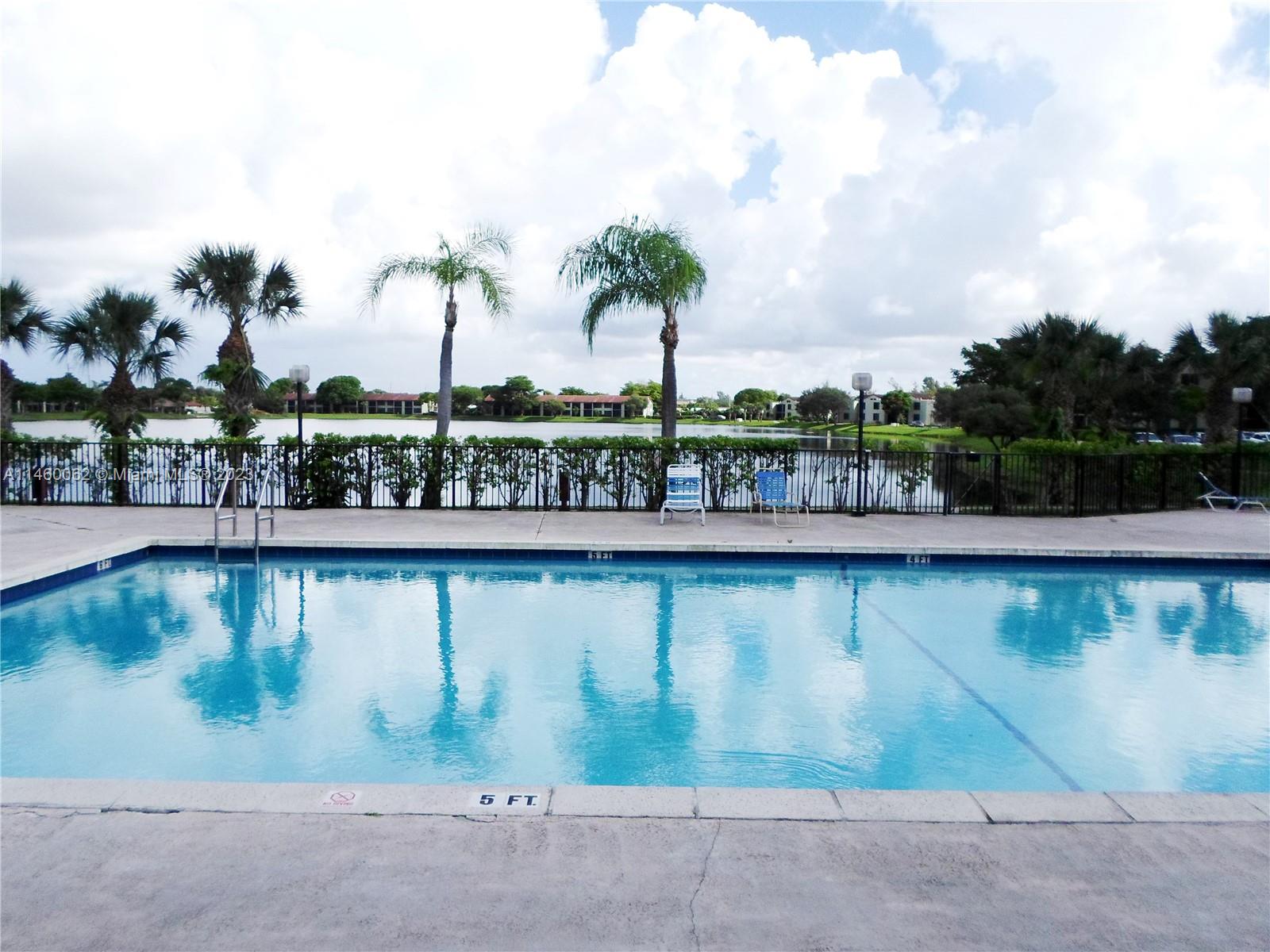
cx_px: 635
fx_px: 917
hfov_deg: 69.4
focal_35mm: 25
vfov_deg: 54.9
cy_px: 476
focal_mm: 4.5
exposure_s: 1/2000
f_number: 2.5
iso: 80
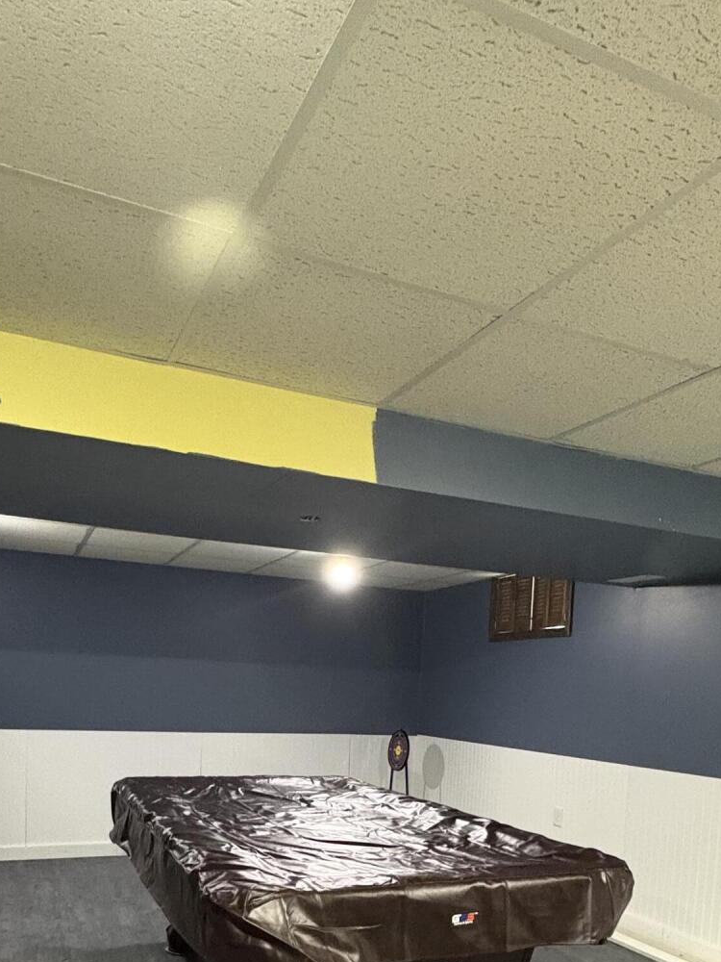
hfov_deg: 49.7
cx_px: 338
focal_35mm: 28
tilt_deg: -4.6
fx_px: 778
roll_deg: -2.3
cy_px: 760
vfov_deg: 58.9
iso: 800
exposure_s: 1/40
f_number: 2.2
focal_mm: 2.22
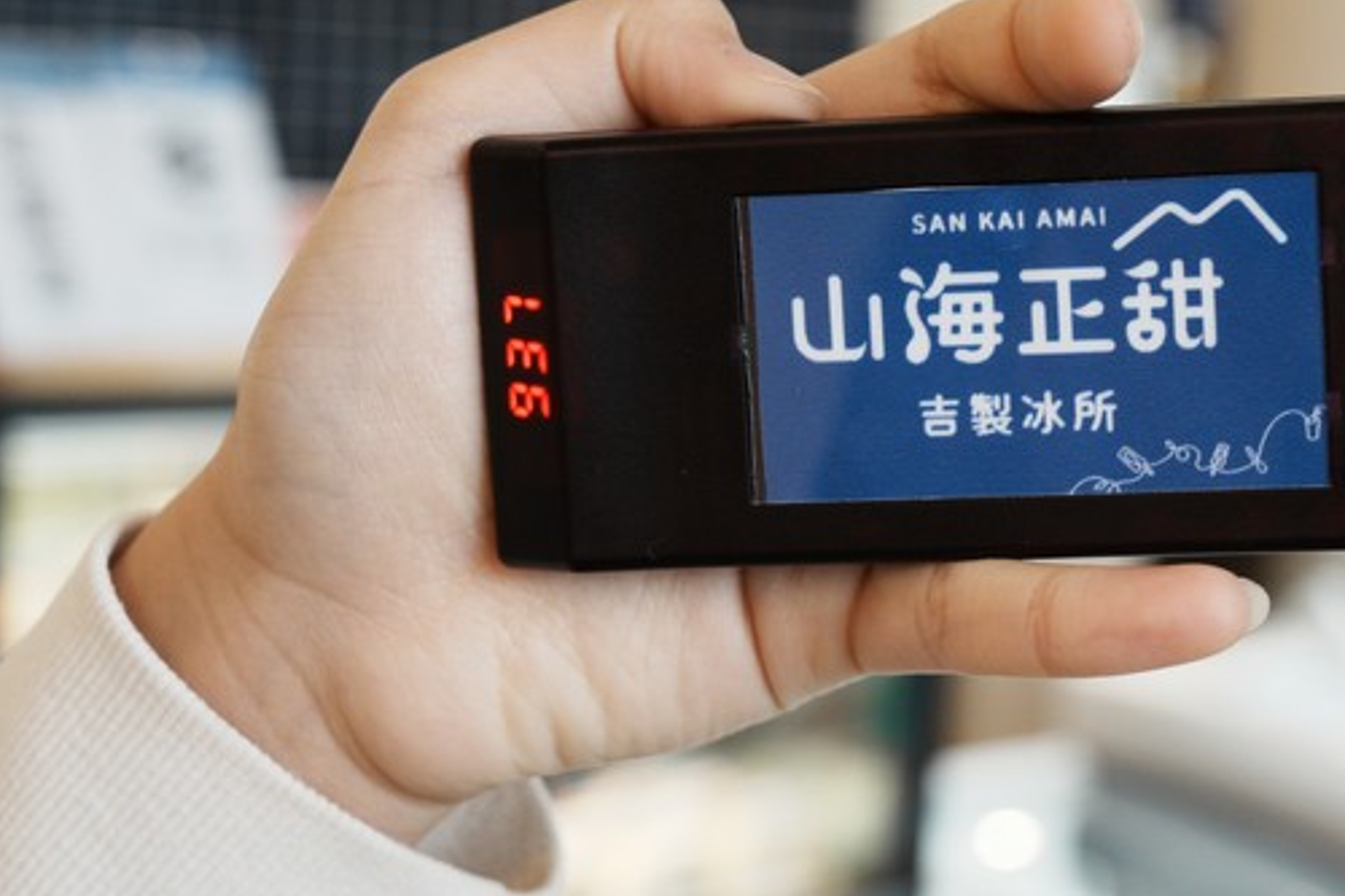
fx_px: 3287
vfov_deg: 15.5
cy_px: 437
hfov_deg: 23.0
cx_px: 936
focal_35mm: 88
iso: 1250
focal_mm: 55
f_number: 7.1
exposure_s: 1/100
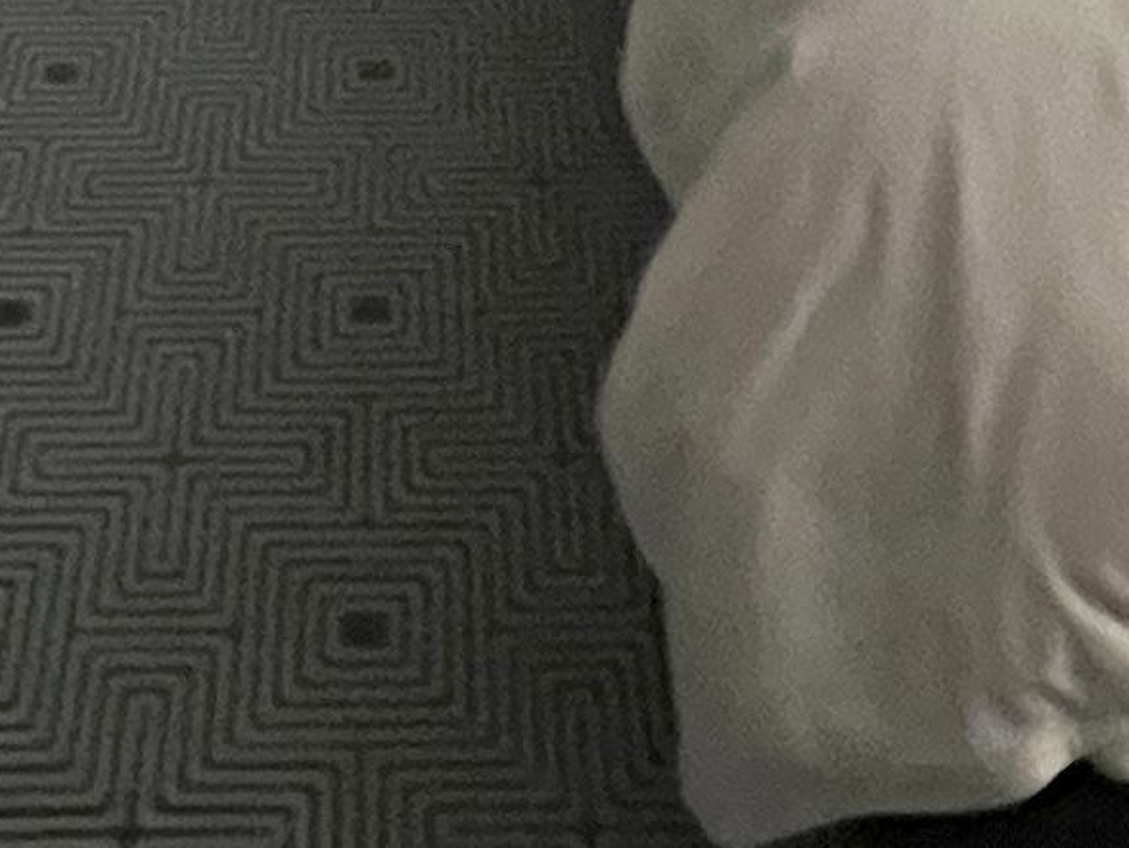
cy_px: -1220
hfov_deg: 21.9
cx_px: 401
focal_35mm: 89
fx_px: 2903
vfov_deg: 12.7
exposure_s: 1/40
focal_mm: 1.57
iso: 1000
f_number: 1.8
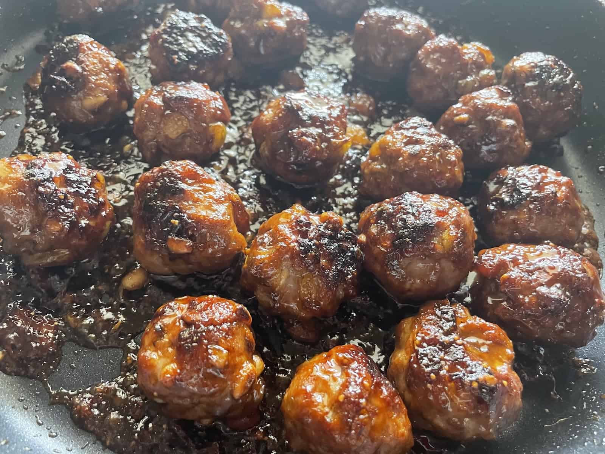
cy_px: 227
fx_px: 454
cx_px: 302
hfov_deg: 67.3
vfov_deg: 53.1
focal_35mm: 26
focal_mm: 4.2
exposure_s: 1/60
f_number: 1.6
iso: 500
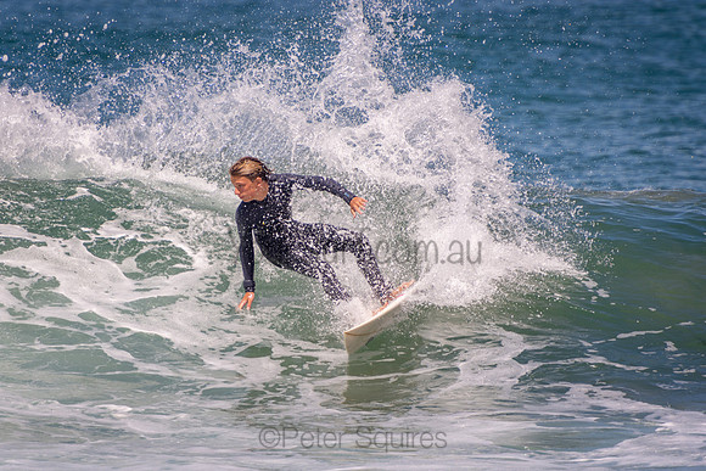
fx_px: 11180
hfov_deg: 3.6
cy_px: 236
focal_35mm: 570
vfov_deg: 2.4
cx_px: 353
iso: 180
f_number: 5.6
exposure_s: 1/1250
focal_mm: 380
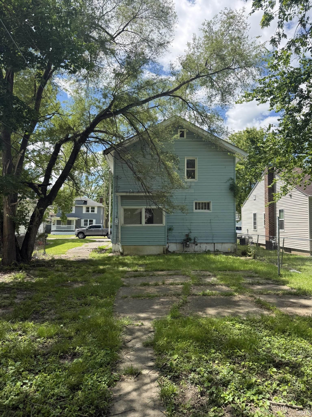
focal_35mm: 24
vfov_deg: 71.6
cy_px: 208
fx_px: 288
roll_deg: -0.4
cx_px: 156
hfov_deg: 56.8
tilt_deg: +4.9
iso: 80
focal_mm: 6.76
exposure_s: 1/1855
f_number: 1.78
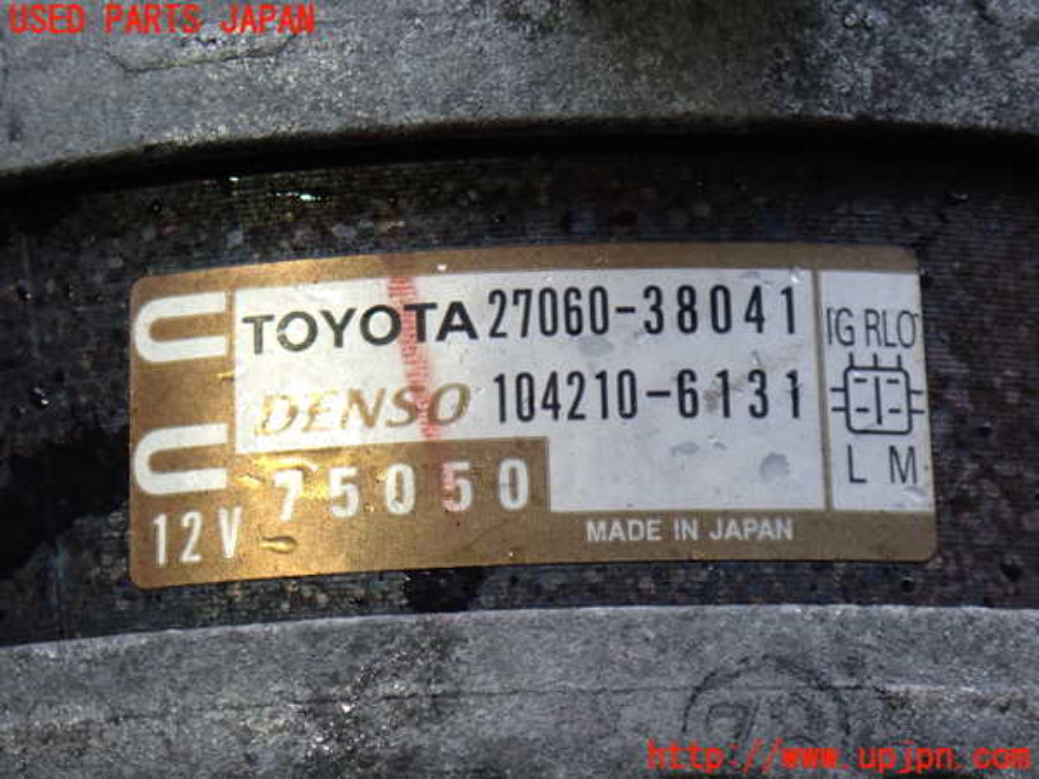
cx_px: 520
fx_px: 3002
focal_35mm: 100
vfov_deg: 14.8
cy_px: 390
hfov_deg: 19.6
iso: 800
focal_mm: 18
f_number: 4.9
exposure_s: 1/100
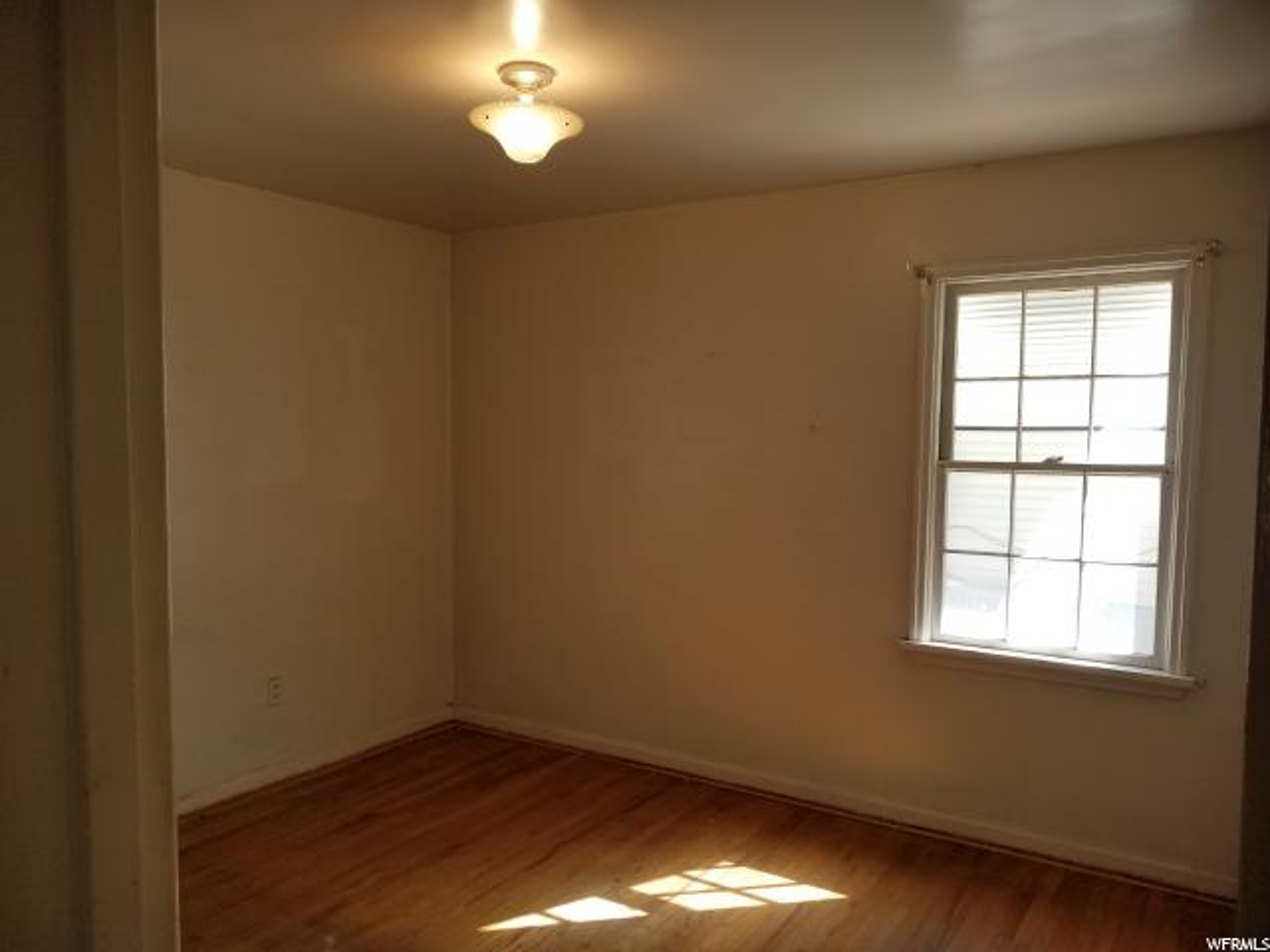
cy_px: 476
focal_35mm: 26
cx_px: 635
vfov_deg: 53.1
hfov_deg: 67.3
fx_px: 954
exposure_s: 1/120
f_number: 1.7
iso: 50
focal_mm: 4.2
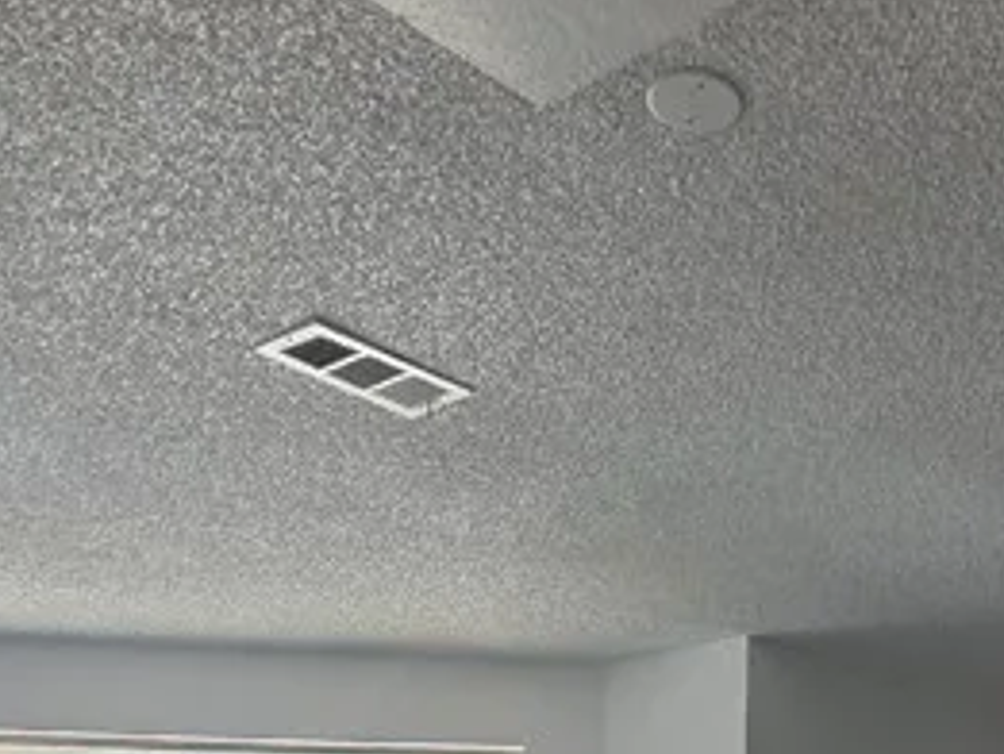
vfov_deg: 22.8
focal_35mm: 51
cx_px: 766
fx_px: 1480
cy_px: 1158
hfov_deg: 36.5
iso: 50
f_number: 1.9
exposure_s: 1/120
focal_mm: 2.2
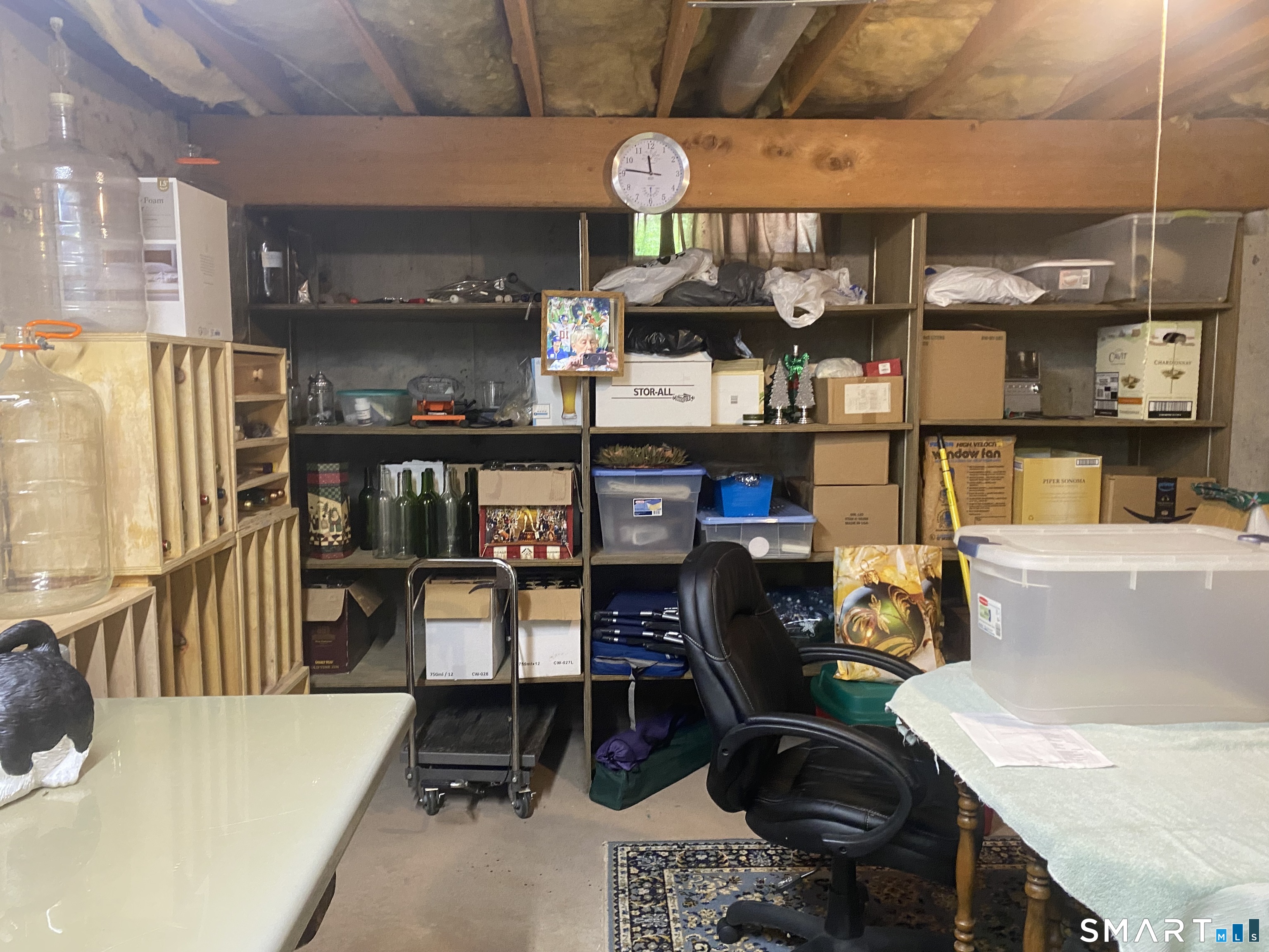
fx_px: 953
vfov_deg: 53.1
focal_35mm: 26
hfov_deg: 67.3
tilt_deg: -5.8
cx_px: 634
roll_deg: -0.3
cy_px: 476
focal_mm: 4.25
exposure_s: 1/60
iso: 400
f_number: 1.8
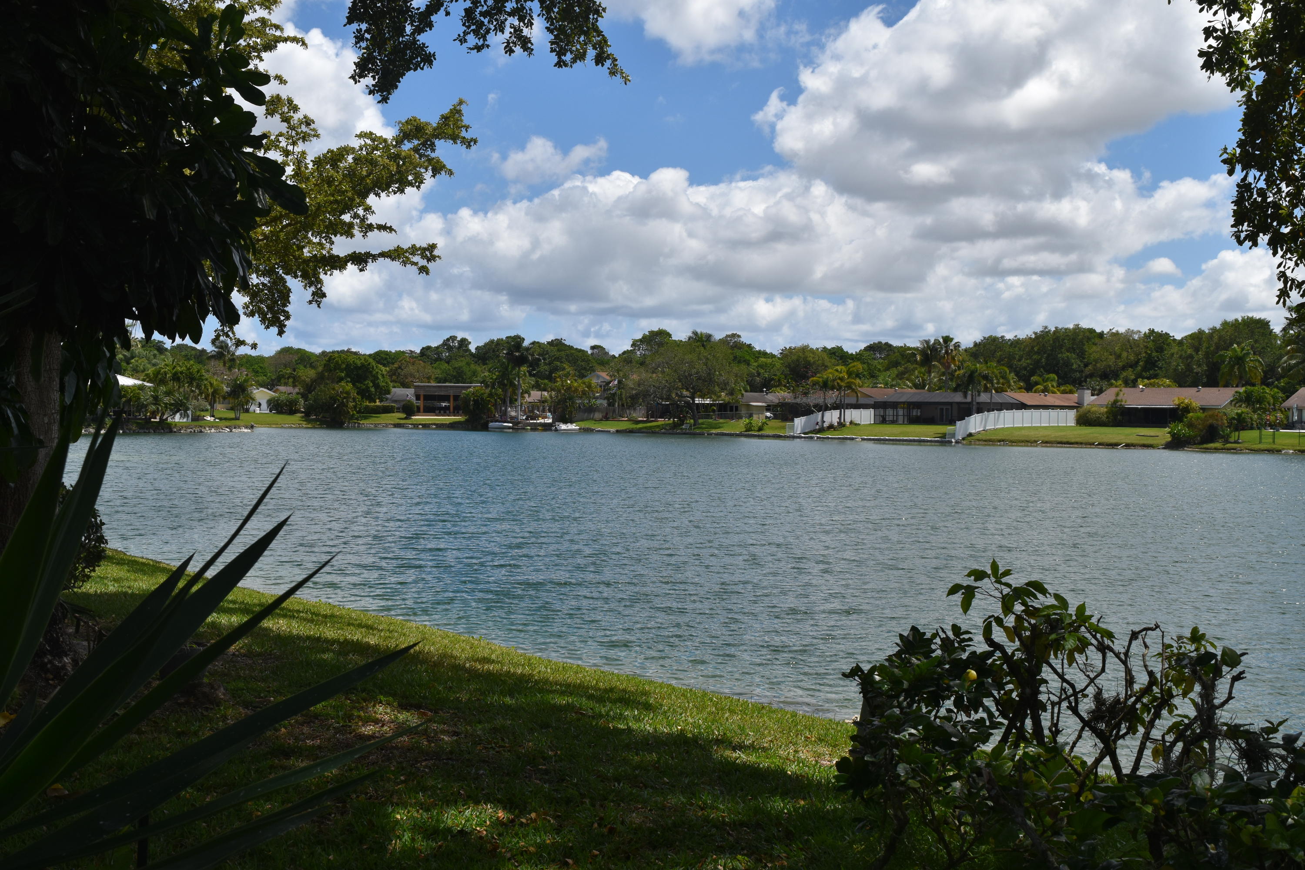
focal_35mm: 39
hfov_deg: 49.6
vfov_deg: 34.2
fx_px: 1414
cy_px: 435
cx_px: 652
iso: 200
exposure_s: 1/500
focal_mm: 26
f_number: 11
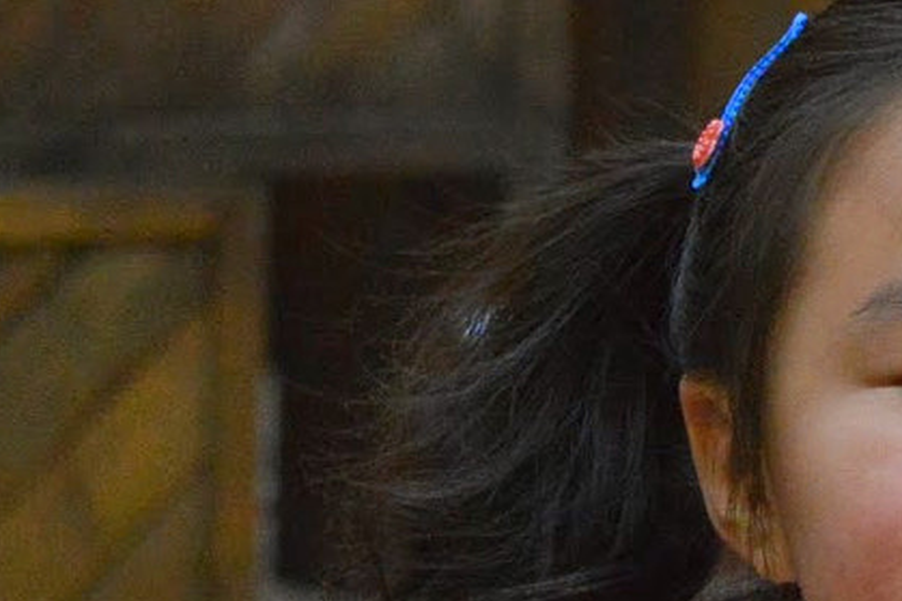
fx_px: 7887
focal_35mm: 315
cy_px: 1036
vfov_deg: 4.3
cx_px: 323
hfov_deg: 6.5
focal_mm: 55
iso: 3200
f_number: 5.6
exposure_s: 1/500
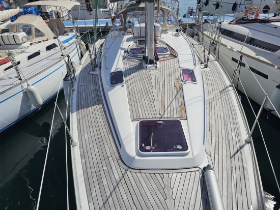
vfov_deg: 58.9
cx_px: 140
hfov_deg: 73.9
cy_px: 105
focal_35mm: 23
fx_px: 186
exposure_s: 1/1824
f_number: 1.7
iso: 10
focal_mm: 6.3
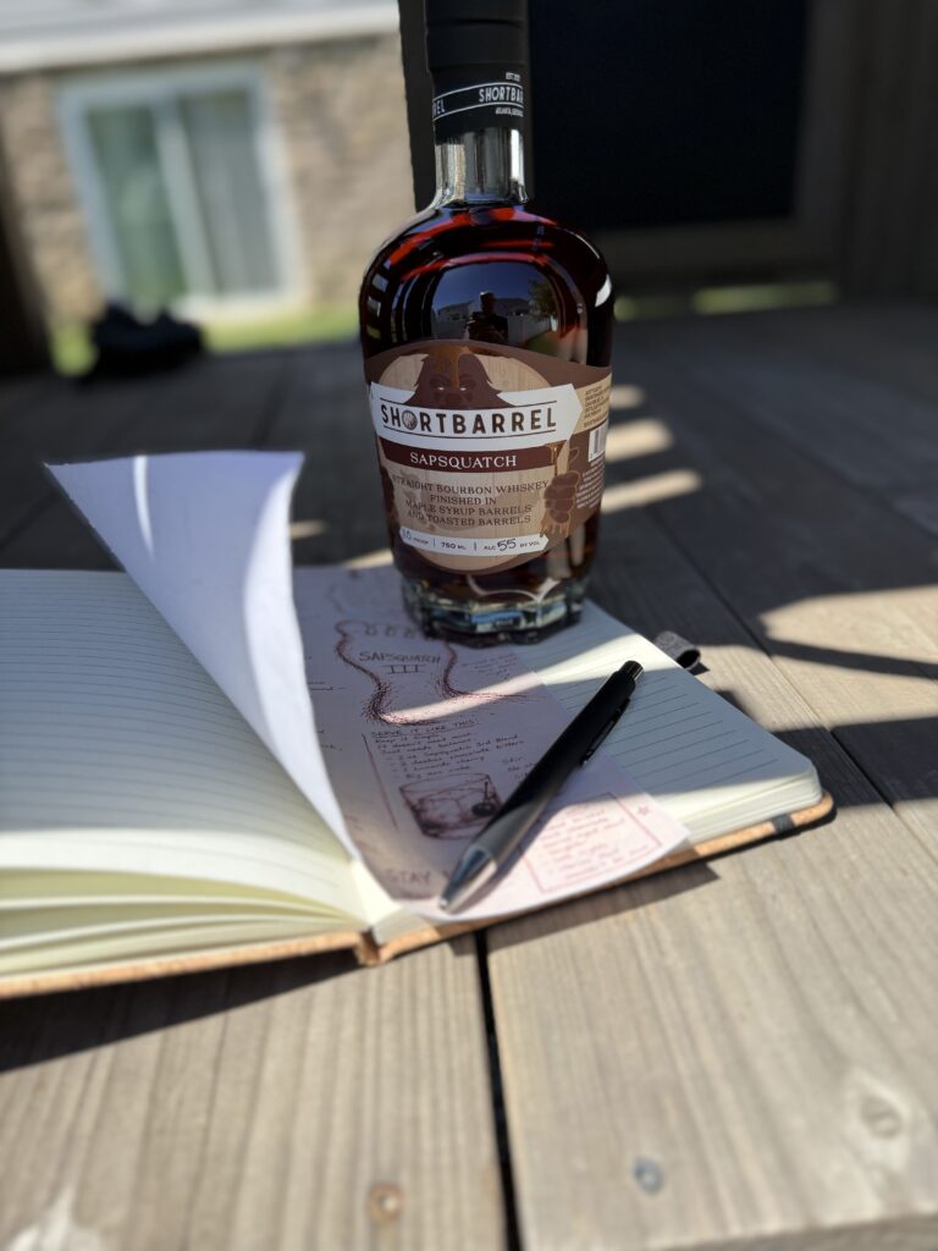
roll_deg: +5.2
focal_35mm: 24
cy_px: 626
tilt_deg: -26.3
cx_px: 469
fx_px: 867
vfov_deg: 71.6
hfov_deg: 56.8
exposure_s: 1/1653
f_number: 1.78
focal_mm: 6.76
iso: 100
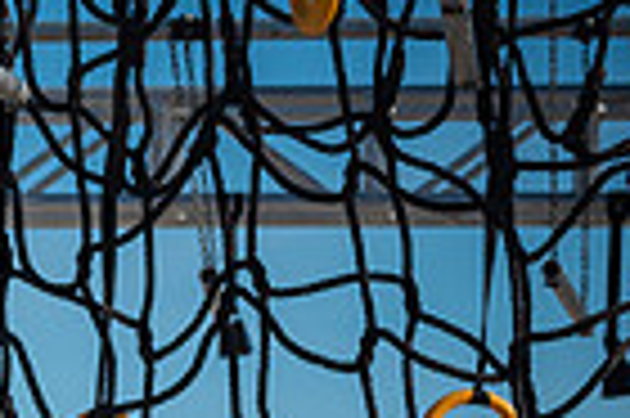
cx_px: -558
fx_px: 5069
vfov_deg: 4.7
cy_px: 596
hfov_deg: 6.9
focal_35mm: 290
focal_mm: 70
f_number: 2.8
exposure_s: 1/4000
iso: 320
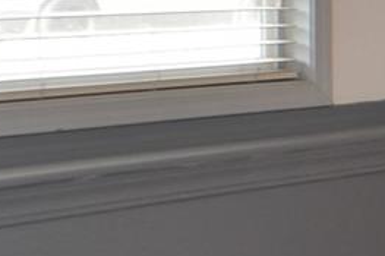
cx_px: 1032
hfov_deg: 8.3
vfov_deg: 6.3
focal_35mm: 219
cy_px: 121
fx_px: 2341
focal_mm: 24
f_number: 5.6
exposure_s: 1/125
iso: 720
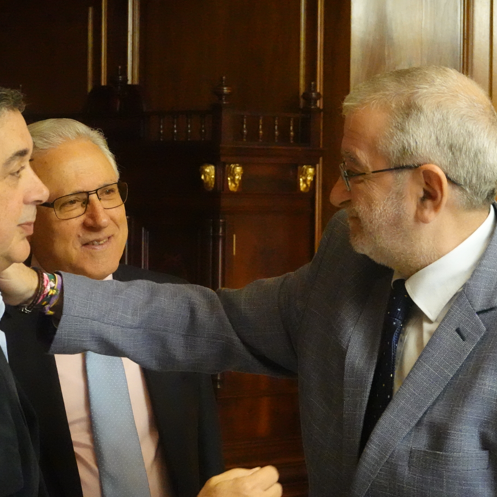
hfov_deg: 14.1
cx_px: 213
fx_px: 2014
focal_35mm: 124
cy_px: 248
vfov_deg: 14.1
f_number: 4
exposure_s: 1/400
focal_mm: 35.31
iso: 6400
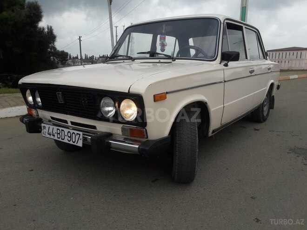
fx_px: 248
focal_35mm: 28
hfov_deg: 63.4
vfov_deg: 49.7
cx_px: 154
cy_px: 115
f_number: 1.9
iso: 40
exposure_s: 1/508
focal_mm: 3.7
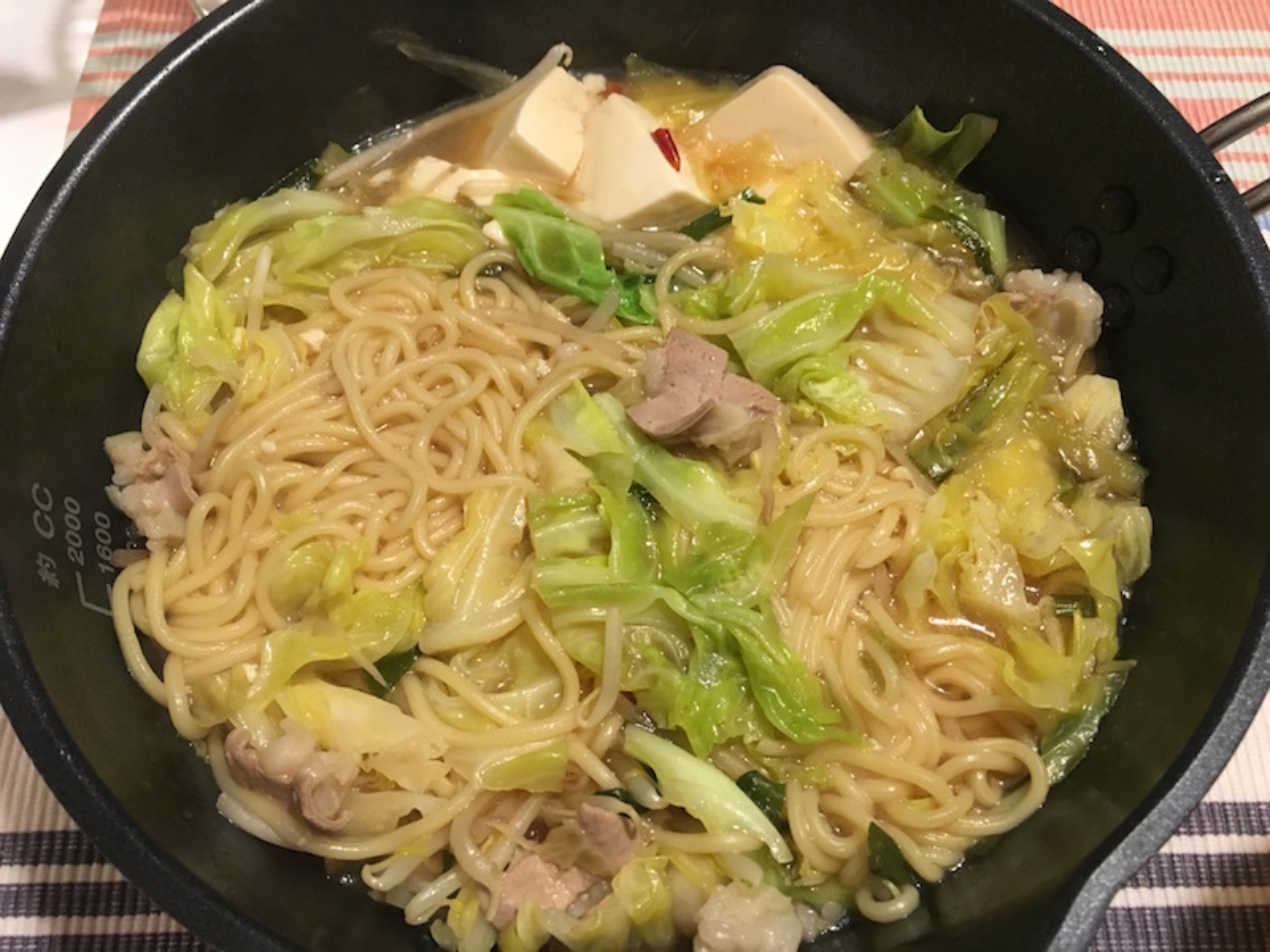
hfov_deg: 61.7
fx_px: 1064
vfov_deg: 48.2
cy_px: 476
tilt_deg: -66.3
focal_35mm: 29
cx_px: 635
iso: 200
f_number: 2.2
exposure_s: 1/33
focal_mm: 4.15
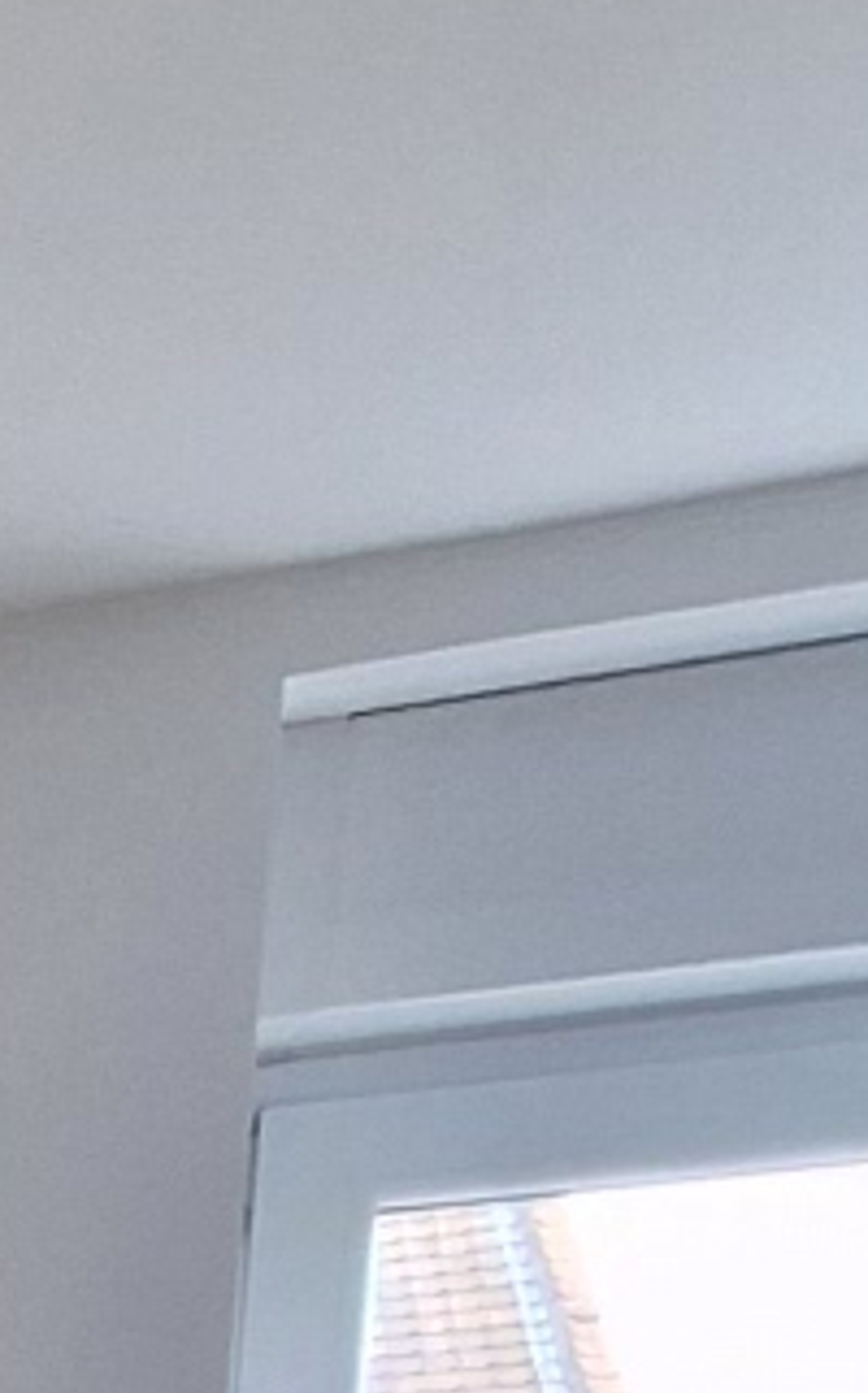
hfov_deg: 9.0
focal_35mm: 88
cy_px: 2508
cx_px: -2274
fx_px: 3338
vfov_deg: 18.4
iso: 50
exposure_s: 1/50
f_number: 2.2
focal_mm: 1.74
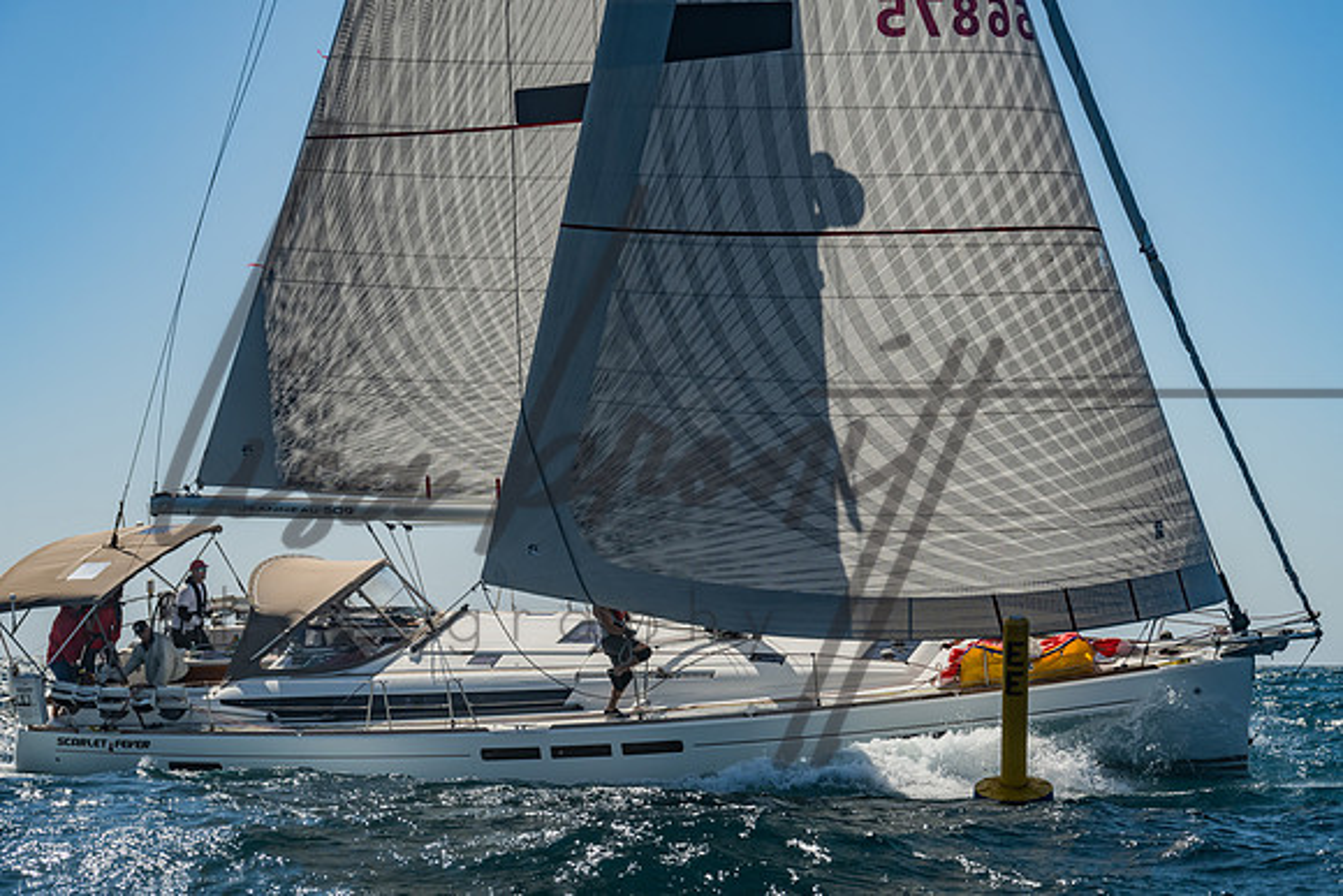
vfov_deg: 13.9
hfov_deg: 20.6
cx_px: 767
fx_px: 3686
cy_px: 511
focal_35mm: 99
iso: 160
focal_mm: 77
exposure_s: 1/800
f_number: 6.3
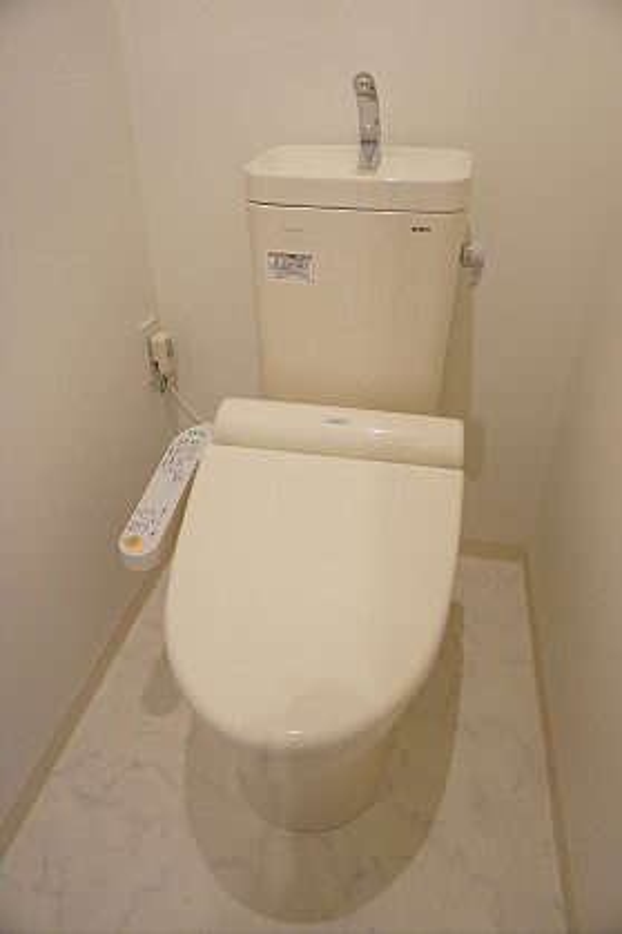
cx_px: 311
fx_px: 622
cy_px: 467
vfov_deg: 73.8
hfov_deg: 53.1
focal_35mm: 24
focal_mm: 16
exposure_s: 1/160
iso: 1600
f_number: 4
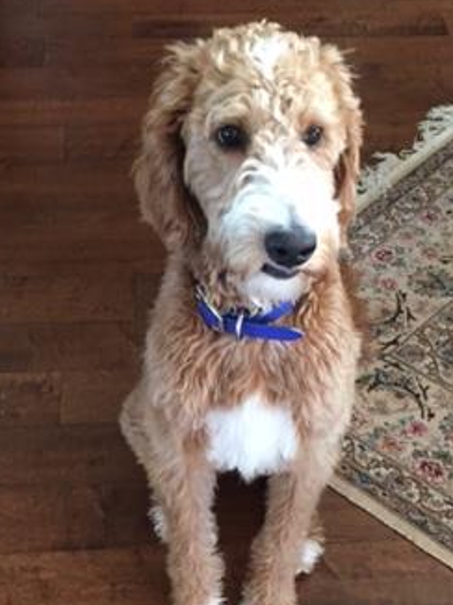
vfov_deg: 33.4
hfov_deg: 25.6
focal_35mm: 57
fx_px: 996
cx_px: 221
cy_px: 421
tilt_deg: -49.2
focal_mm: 4.15
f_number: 2.2
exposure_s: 1/15
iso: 320
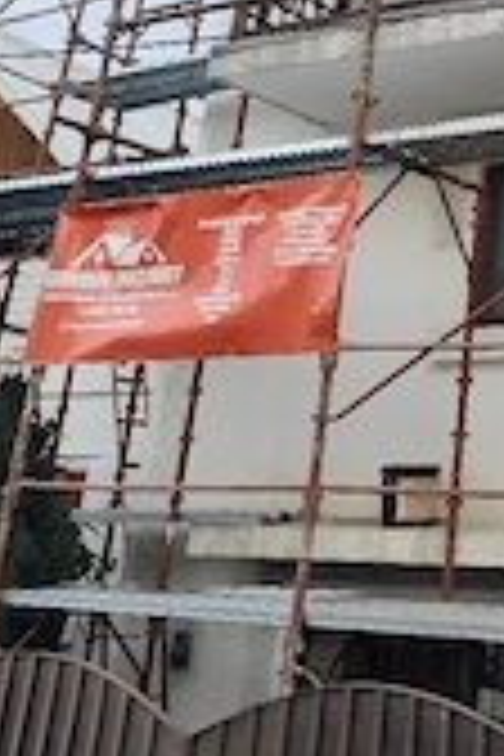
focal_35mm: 57
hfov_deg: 21.5
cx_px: 652
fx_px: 1197
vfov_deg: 31.8
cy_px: -32
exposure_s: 1/769
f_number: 1.65
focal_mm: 6.19
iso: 50
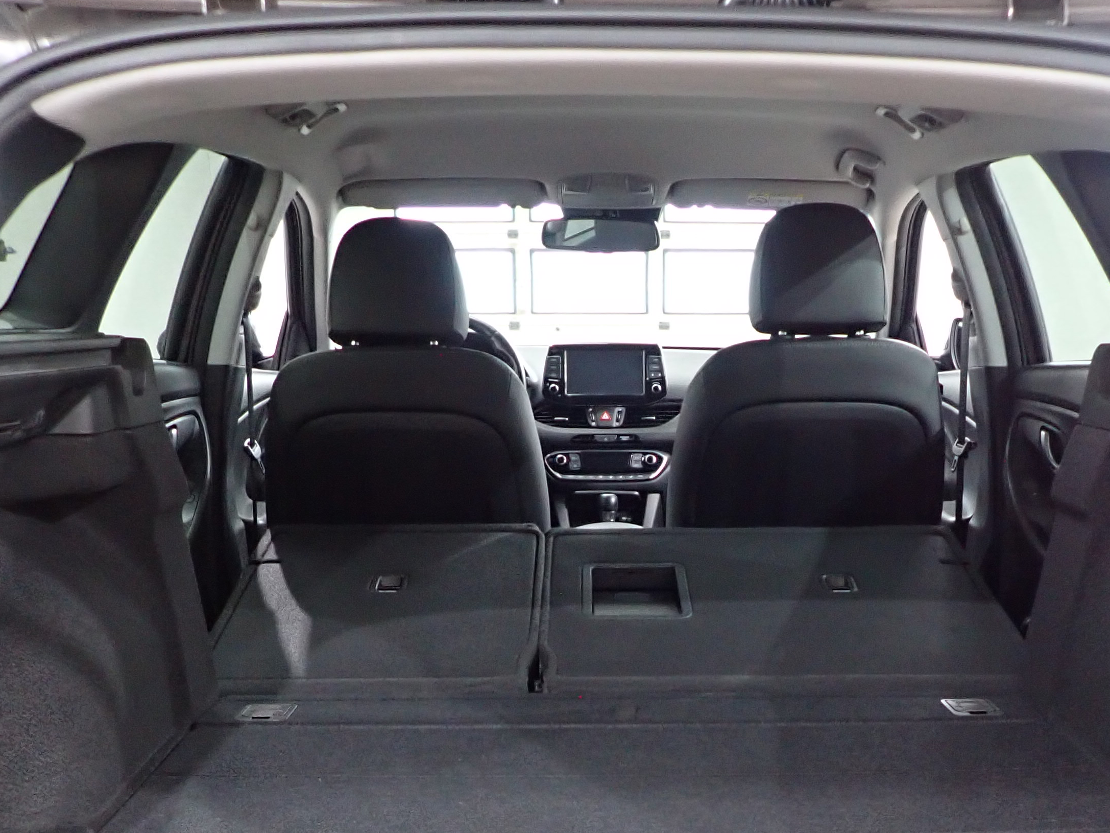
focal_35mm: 46
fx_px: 1475
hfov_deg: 41.1
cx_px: 664
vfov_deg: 30.6
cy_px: 690
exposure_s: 1/30
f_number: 2
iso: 500
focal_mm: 4.5
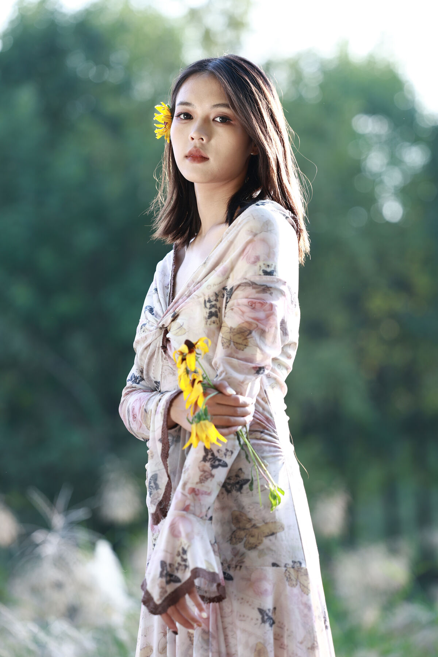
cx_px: 219
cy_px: 328
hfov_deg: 11.6
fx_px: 2153
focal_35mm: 118
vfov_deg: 17.3
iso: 160
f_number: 2.8
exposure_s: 1/200
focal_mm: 119
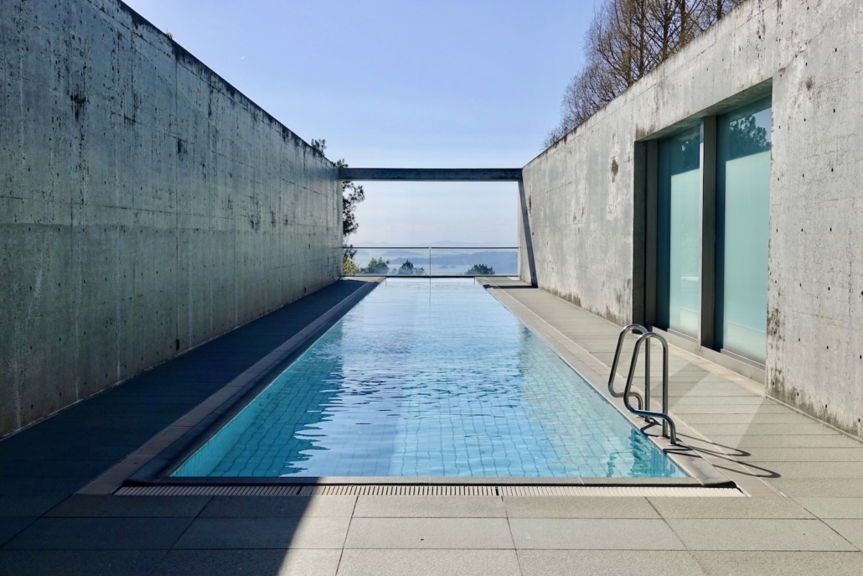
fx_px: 1007
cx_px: 432
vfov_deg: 31.9
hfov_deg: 46.4
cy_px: 288
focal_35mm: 42
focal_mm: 15.31
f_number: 5.6
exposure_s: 1/125
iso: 125
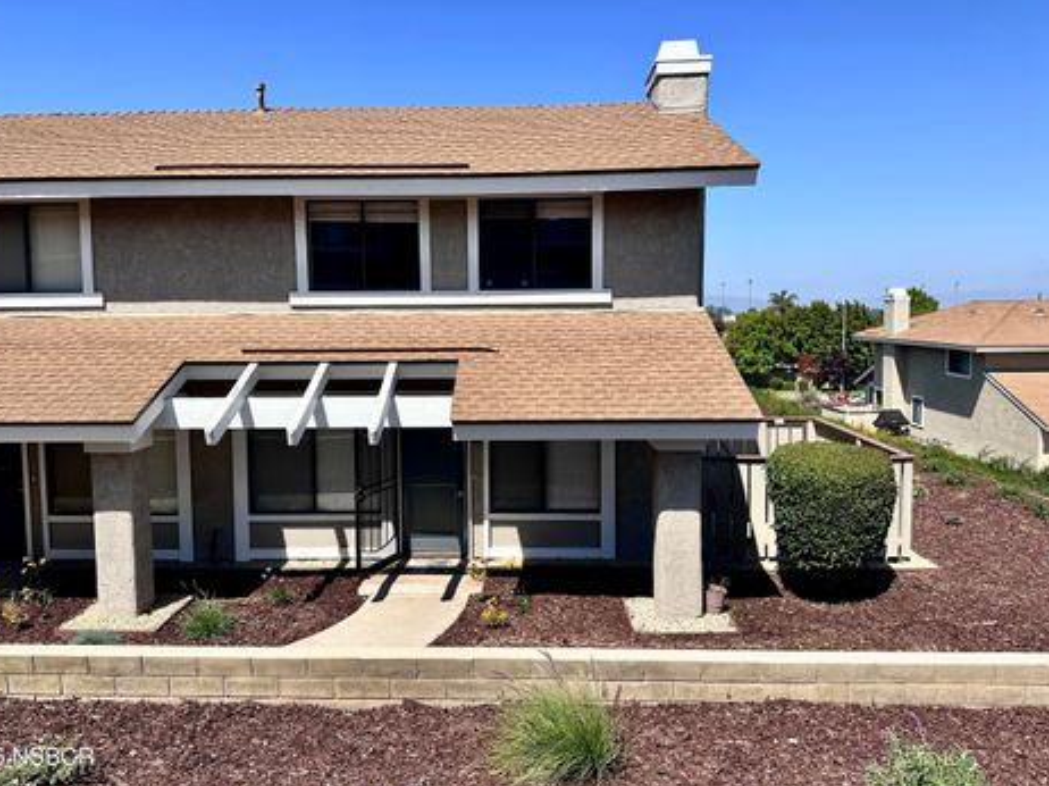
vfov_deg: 53.0
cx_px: 500
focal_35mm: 26
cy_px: 369
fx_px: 787
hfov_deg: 67.3
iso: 80
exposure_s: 1/4762
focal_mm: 6.86
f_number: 1.78
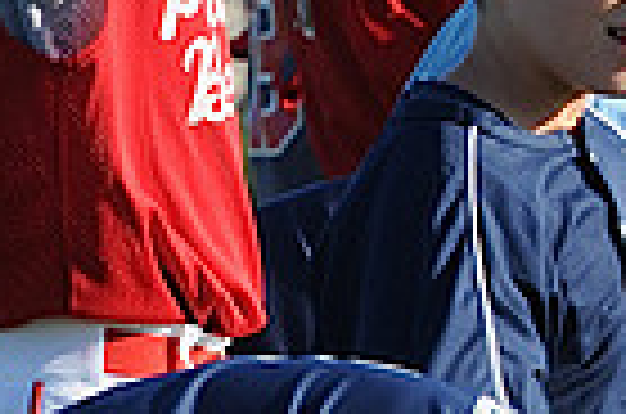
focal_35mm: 1881
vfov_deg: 0.7
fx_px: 32634
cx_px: 1279
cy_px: 65
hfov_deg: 1.1
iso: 200
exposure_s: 1/200
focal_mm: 300
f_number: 11
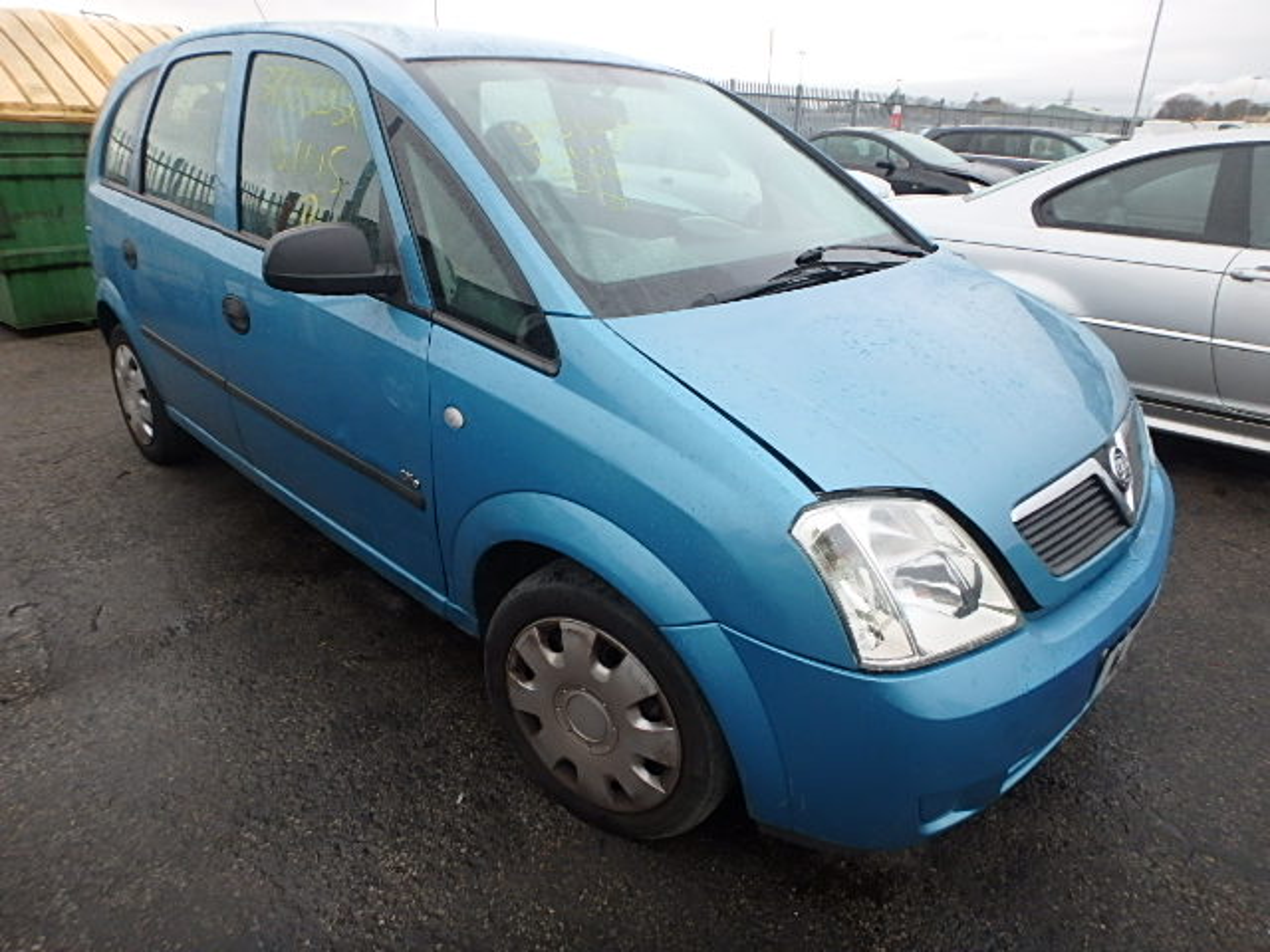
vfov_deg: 63.4
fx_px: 770
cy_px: 476
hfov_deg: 79.0
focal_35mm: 21
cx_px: 635
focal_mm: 3.7
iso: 200
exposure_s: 1/40
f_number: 3.5
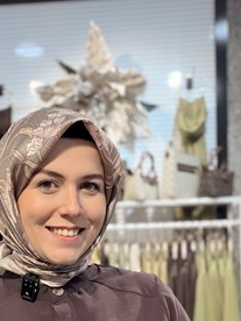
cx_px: 61
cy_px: 288
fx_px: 538
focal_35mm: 58
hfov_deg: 24.9
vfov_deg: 31.7
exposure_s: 1/100
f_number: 1.9
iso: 64
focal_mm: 2.71
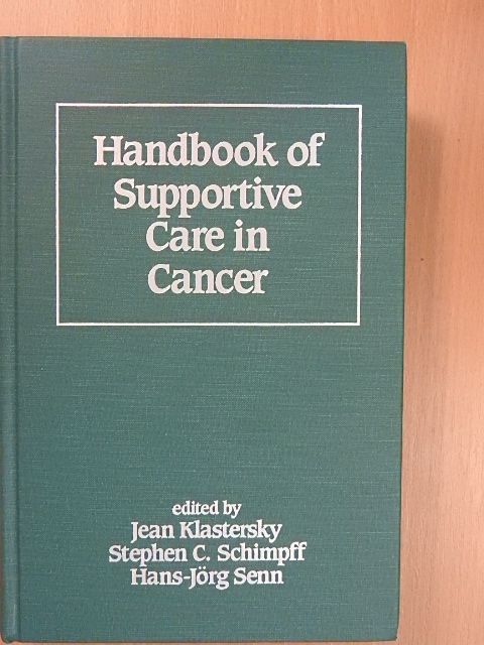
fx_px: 746
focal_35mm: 40
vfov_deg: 46.8
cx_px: 242
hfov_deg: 36.0
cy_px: 322
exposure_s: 1/80
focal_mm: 7.2
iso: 1600
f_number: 3.8
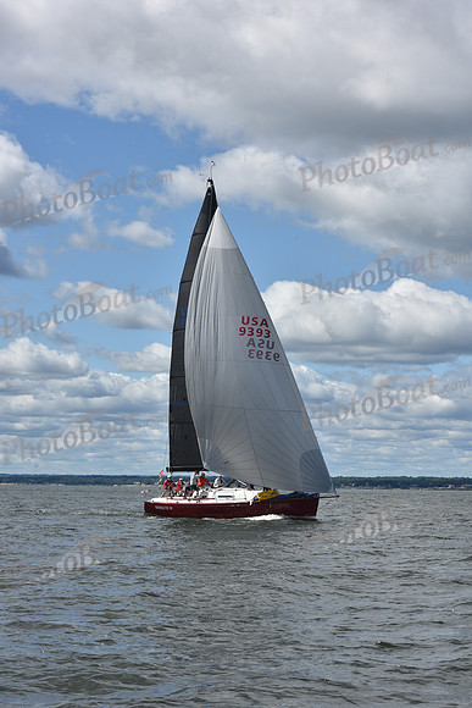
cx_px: 236
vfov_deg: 25.4
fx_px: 1572
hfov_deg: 17.1
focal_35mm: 80
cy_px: 354
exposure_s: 1/800
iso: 250
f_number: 11
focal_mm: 80
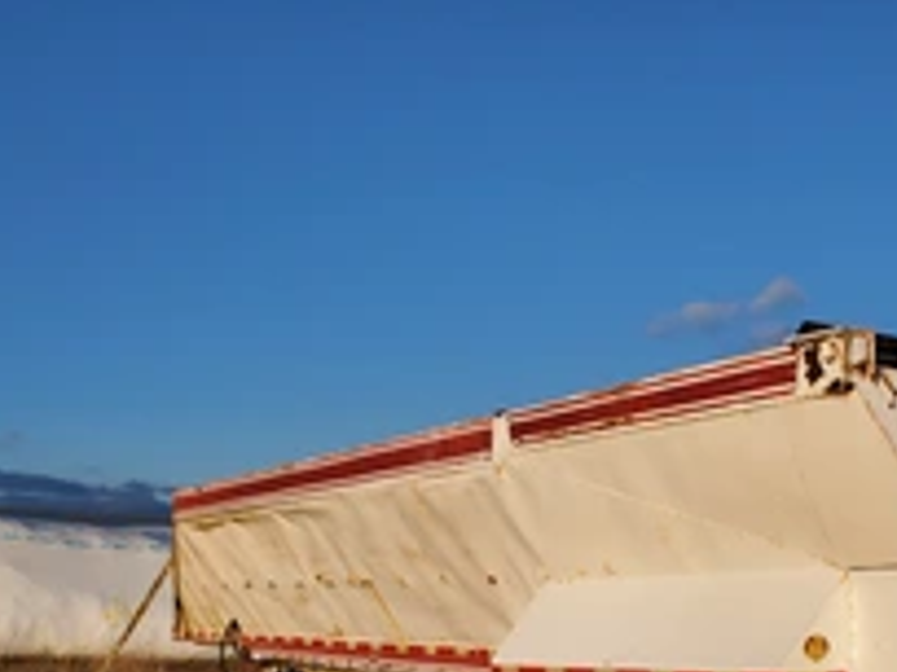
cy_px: 611
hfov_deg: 36.2
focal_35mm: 51
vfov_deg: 27.5
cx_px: 717
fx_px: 1322
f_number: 2.4
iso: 50
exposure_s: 1/2205
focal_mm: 4.3
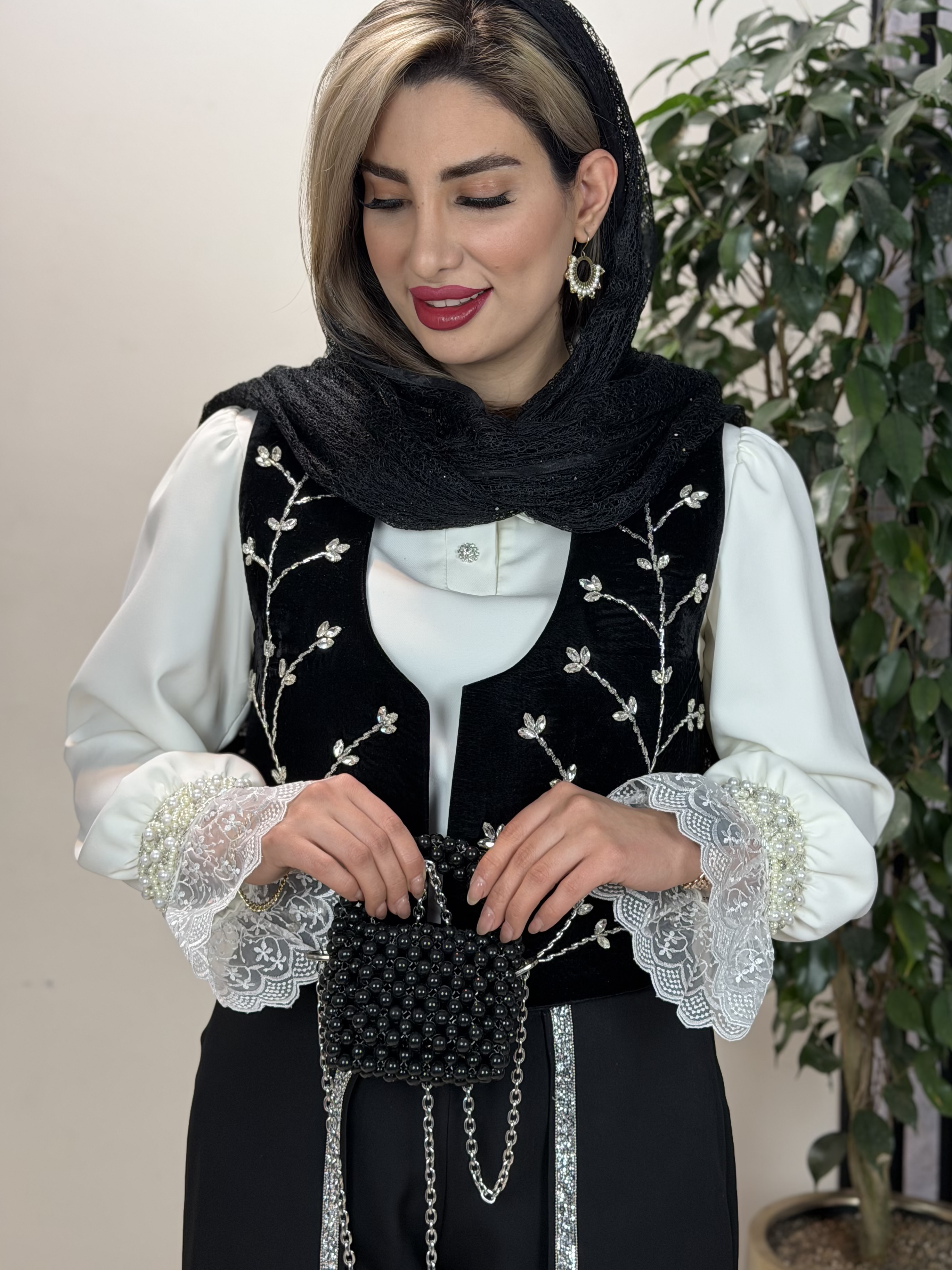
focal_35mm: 53
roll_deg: -0.3
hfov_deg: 27.5
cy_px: 570
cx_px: 514
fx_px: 1943
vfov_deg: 36.1
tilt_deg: -5.6
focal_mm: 6.76
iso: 64
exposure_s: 1/100
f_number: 1.78
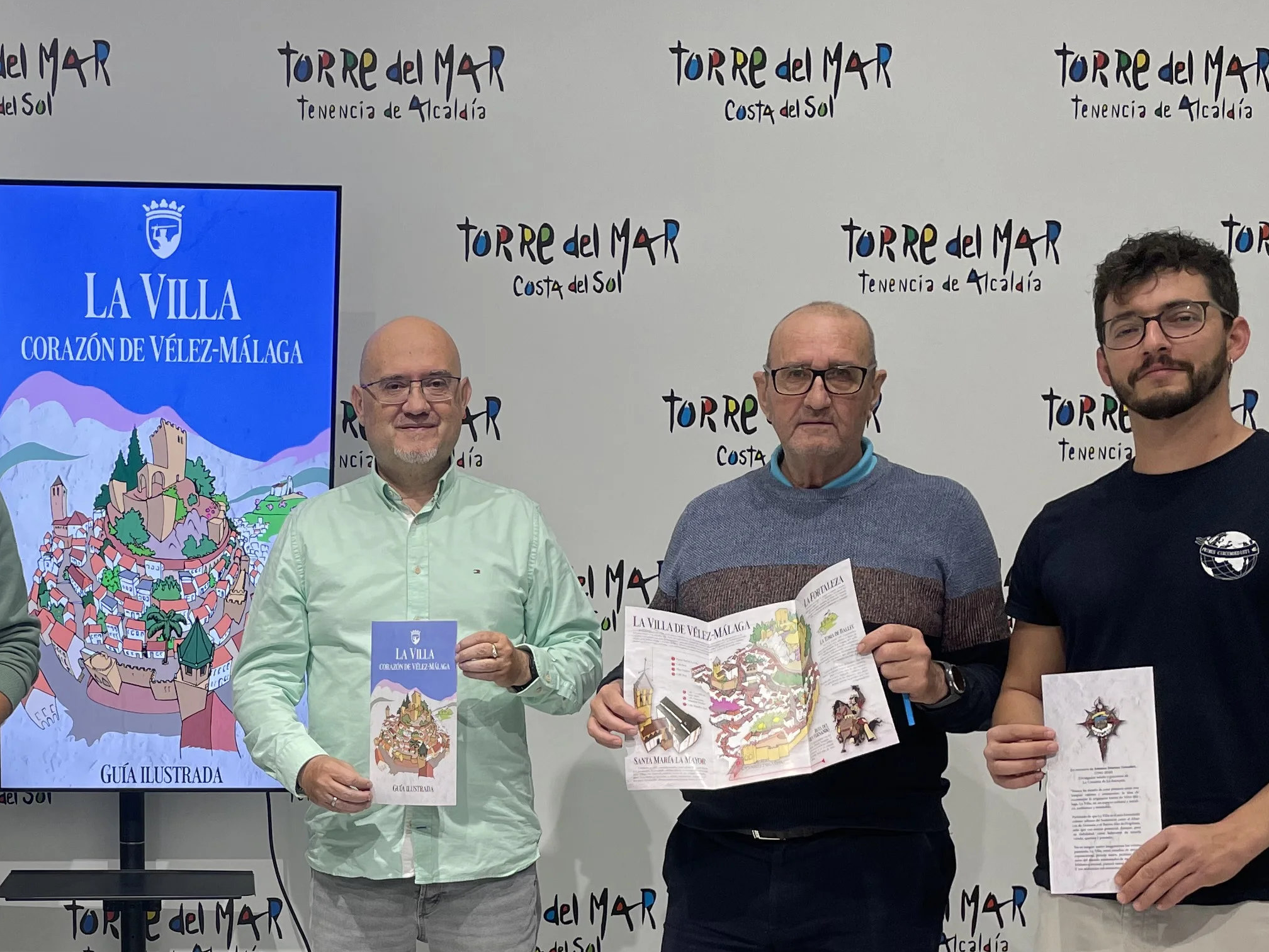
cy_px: 802
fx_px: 1906
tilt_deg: -4.9
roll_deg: +0.9
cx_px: 211
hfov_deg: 35.3
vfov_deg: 27.3
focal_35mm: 52
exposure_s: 1/100
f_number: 1.6
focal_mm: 4.2
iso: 64
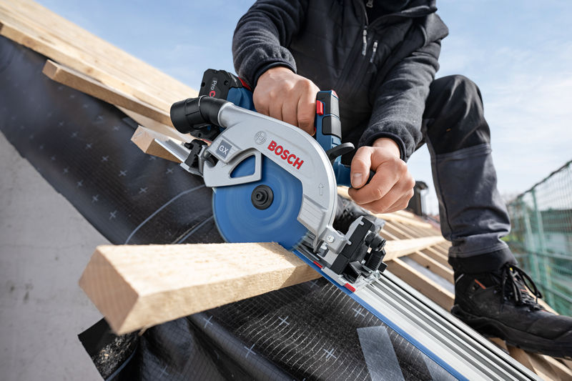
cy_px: 190
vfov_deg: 57.2
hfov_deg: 78.6
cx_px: 286
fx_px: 349
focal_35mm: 22
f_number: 4.5
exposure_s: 1/250
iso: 100
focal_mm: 22
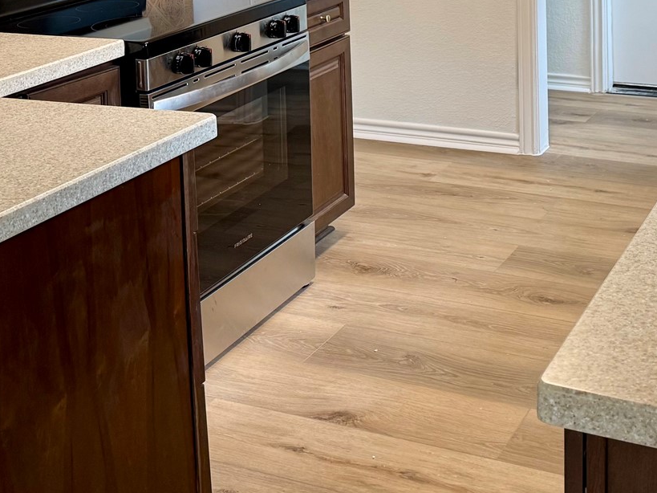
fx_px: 1139
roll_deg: +1.6
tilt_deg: -5.3
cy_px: -59
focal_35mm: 60
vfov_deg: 22.9
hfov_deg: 31.8
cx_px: 454
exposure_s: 1/120
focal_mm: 6.76
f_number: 1.78
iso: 125
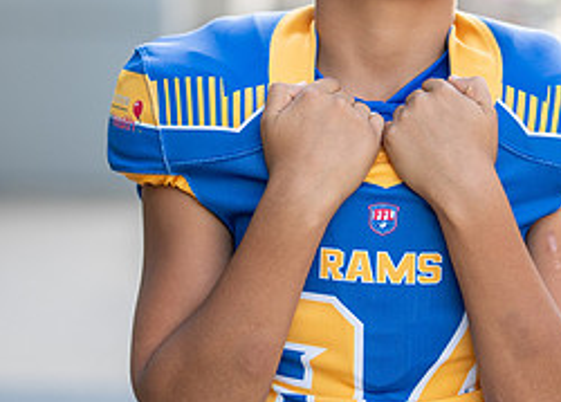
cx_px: 394
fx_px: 2743
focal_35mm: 172
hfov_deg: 11.7
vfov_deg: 8.4
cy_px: 118
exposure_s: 1/1600
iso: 125
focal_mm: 50
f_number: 1.2
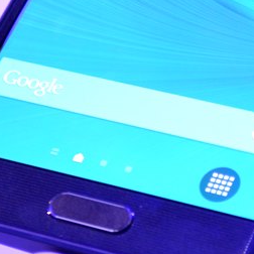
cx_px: 231
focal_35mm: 231
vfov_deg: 7.5
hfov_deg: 7.6
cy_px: 3
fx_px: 1918
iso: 400
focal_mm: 48
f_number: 5.6
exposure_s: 1/20
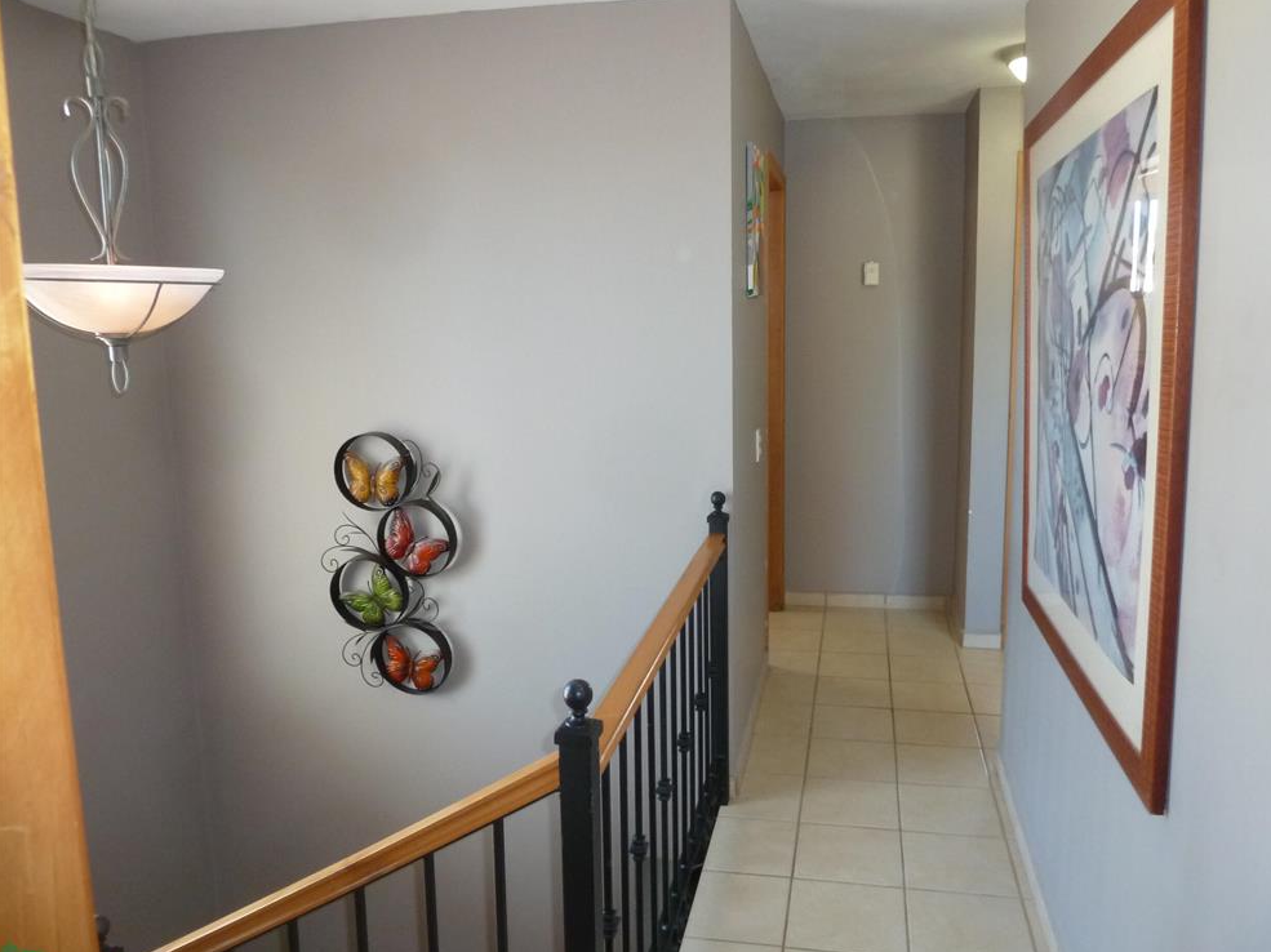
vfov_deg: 53.0
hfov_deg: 67.3
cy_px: 471
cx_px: 657
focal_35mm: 26
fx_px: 954
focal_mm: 4.1
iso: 200
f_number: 3.3
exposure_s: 1/30
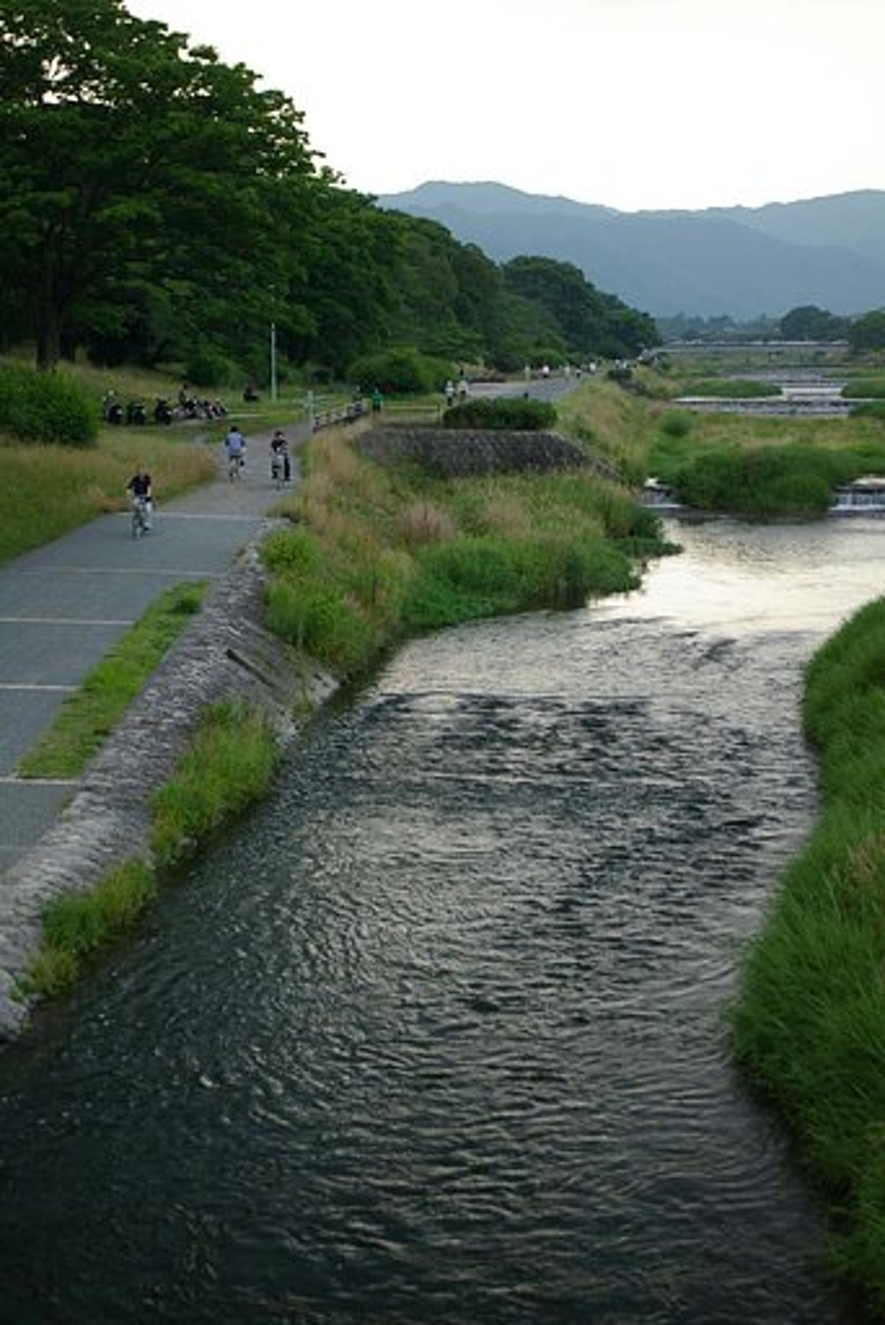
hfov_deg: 20.2
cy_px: 662
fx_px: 2486
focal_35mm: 68
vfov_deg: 29.8
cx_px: 442
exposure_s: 1/90
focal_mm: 45
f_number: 4.5
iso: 400
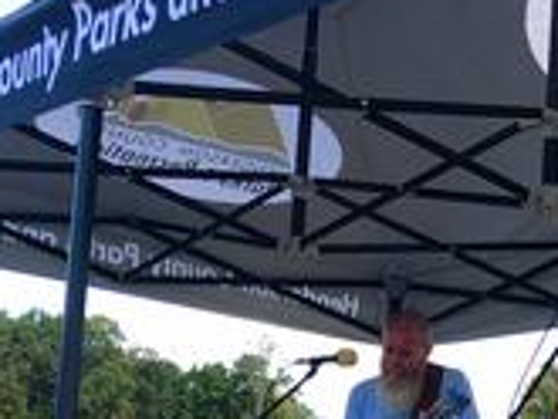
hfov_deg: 27.1
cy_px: 473
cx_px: 541
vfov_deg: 20.5
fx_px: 1097
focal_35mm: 68
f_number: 1.8
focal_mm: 4
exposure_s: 1/329
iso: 20
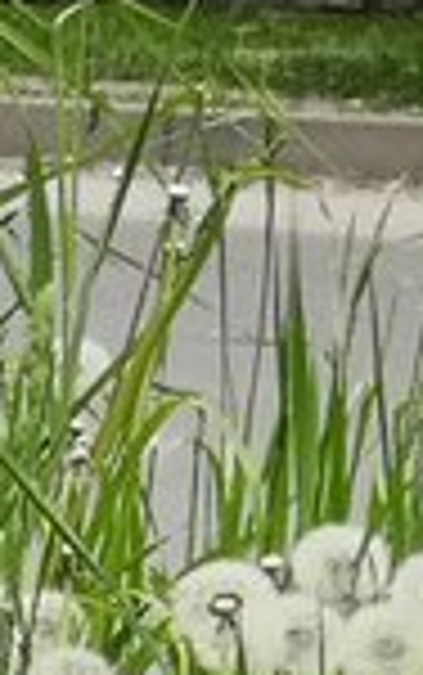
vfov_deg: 7.0
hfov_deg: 3.9
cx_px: -1840
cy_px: 886
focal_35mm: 296
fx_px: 5449
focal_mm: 3.95
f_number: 1.8
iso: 50
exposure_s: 1/471
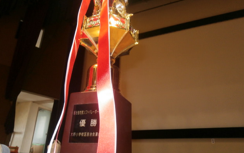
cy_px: 69
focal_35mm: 28
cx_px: 121
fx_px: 186
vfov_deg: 44.5
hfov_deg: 66.5
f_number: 2.8
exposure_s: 1/30
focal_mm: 4.7
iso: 200
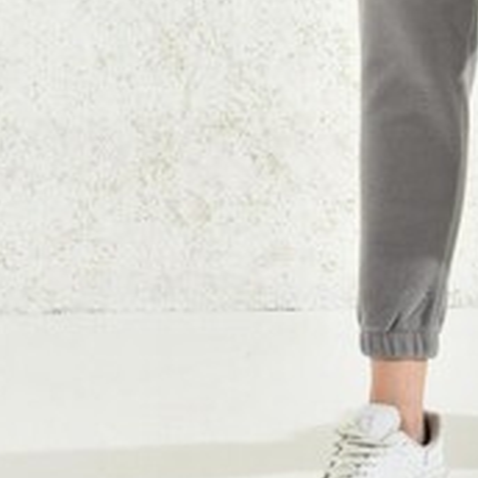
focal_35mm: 178
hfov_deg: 9.7
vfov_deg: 9.3
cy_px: -403
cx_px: 589
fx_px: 2781
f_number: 7.1
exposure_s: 1/160
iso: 100
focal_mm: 48
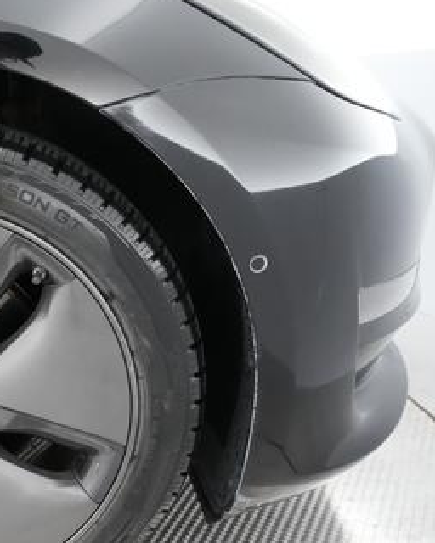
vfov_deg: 40.8
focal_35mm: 45
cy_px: 350
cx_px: -92
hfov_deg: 28.8
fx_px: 724
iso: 8000
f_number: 2.8
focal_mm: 24
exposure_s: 1/250
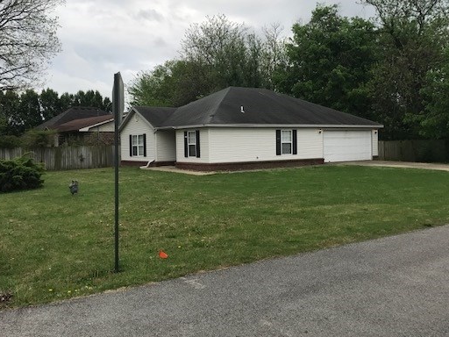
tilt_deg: -2.2
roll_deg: +0.1
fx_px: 454
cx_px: 216
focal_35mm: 35
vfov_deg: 40.7
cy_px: 154
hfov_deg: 52.6
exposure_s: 1/855
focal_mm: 3.99
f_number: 1.8
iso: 20
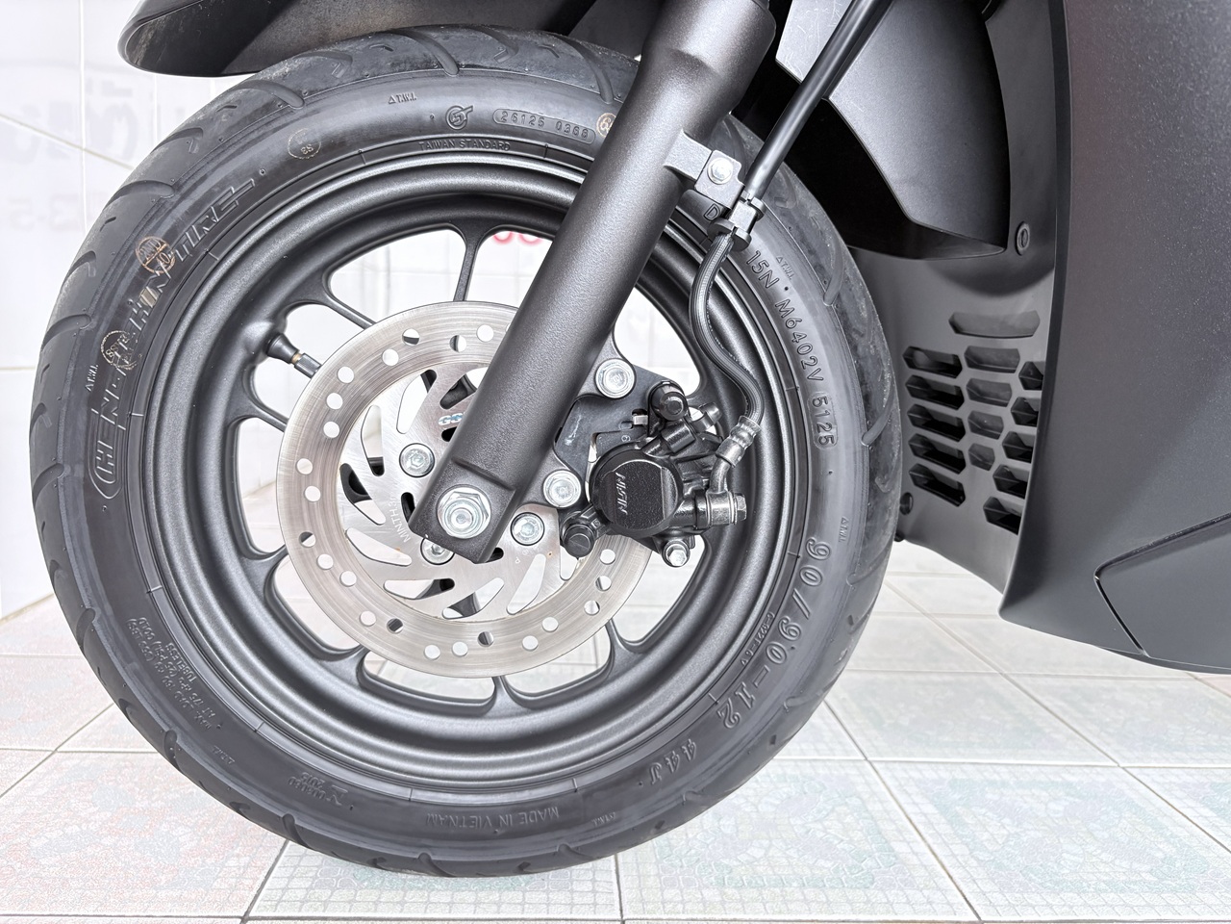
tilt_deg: -6.9
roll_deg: -1.2
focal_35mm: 26
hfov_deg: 67.3
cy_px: 462
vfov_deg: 53.1
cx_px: 616
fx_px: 925
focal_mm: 5.96
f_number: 1.6
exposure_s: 1/113
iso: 125
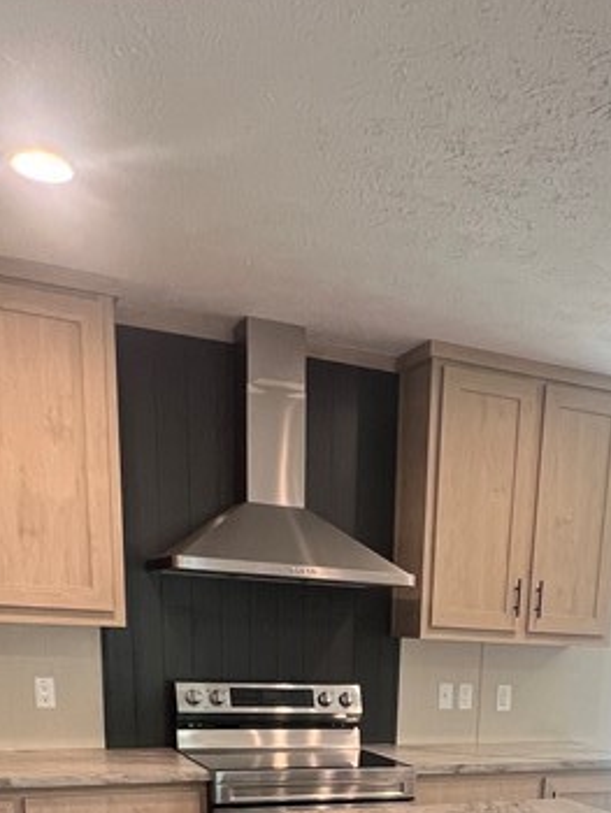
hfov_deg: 37.0
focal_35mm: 38
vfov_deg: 39.8
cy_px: 897
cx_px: 444
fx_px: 893
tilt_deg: -16.0
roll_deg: -3.2
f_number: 1.8
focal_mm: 1.57
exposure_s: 1/120
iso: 160
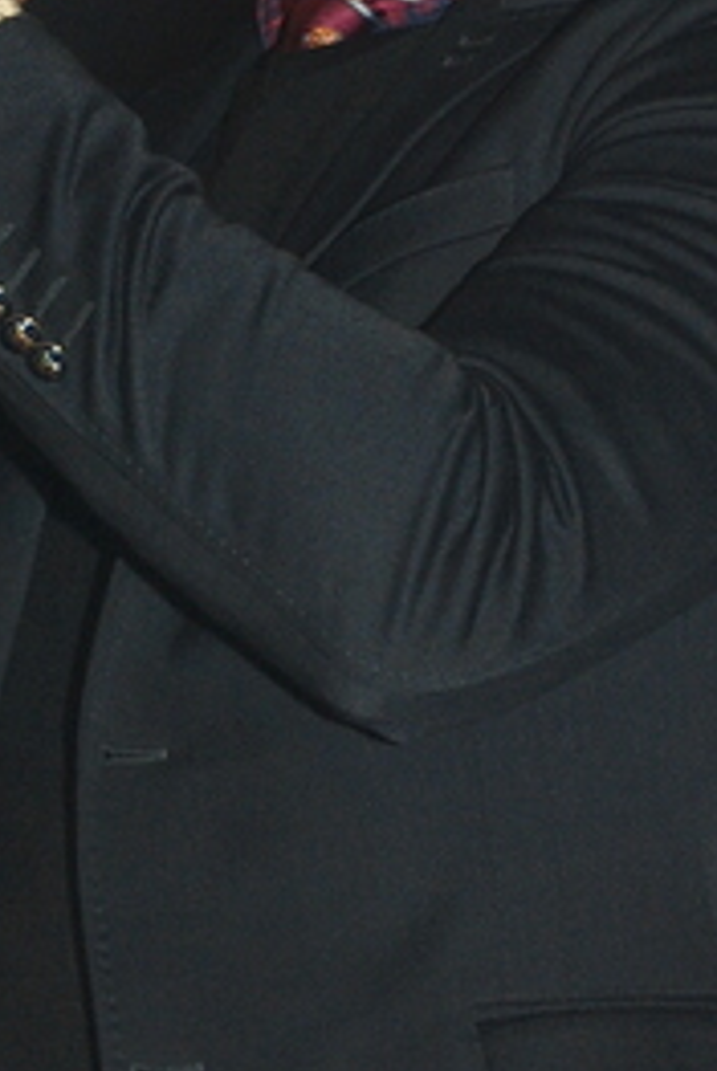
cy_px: 570
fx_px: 5869
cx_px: 216
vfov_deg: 10.4
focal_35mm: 197
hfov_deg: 7.0
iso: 320
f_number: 5.6
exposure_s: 1/60
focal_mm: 48
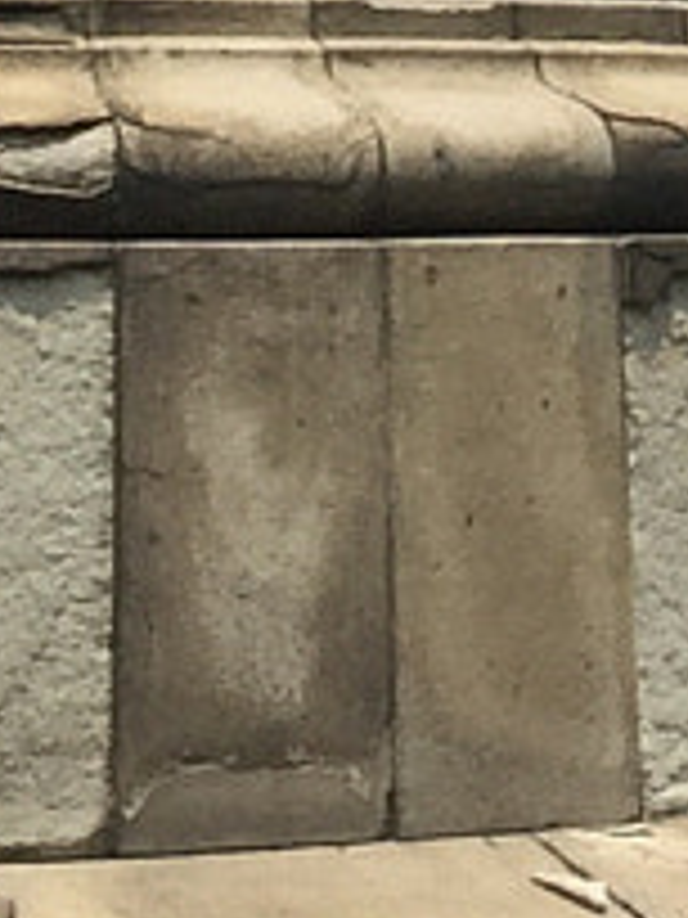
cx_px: 1407
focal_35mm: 227
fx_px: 6016
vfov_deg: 8.4
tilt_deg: +11.8
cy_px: -684
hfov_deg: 6.3
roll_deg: +1.2
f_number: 2.2
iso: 32
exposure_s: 1/1883
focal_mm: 4.15
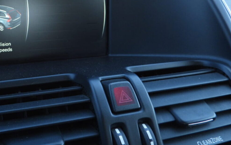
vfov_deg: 30.3
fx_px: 258
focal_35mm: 41
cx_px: 46
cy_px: 23
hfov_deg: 45.7
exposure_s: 1/60
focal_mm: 4.3
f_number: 2.8
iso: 100
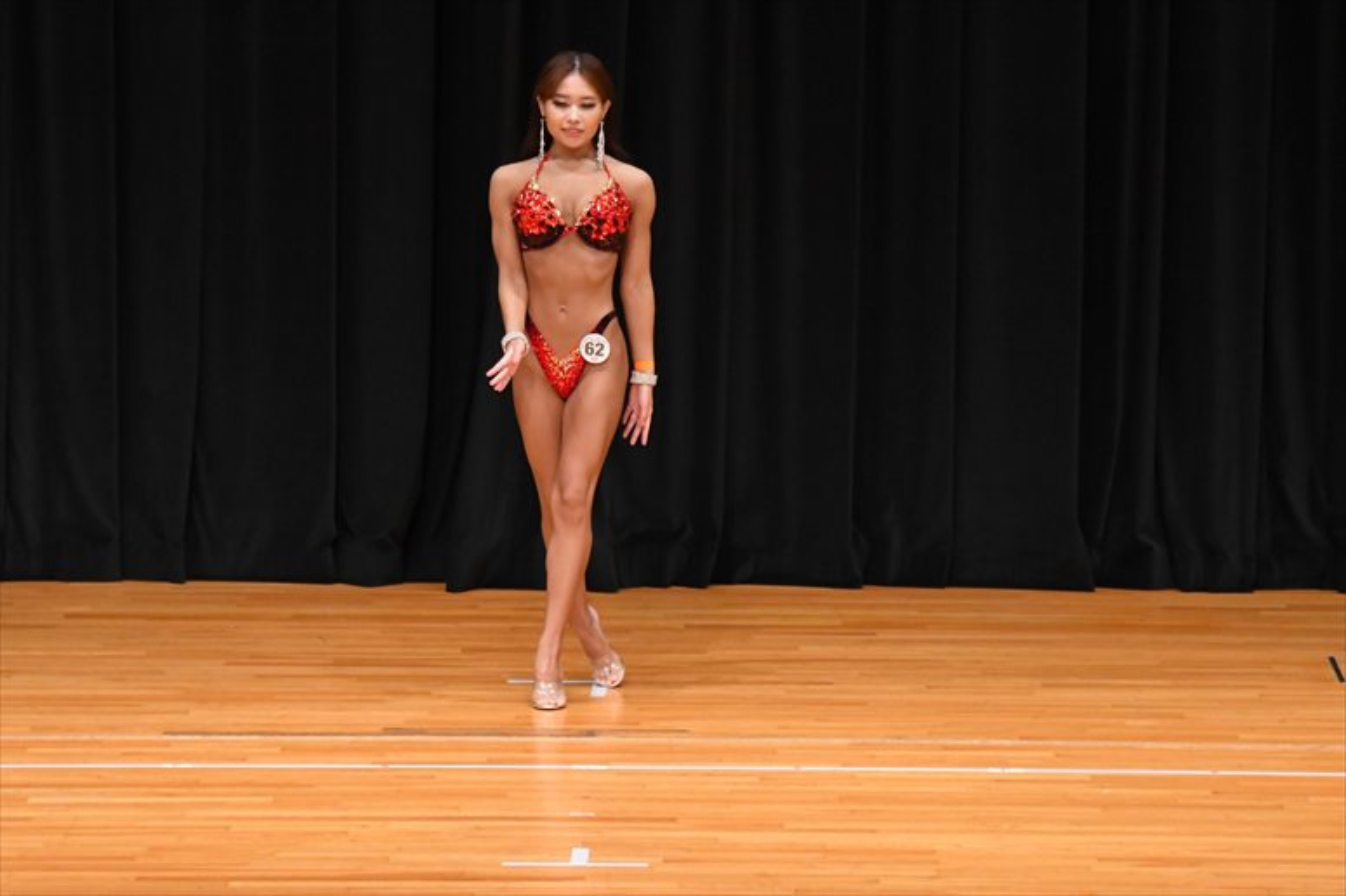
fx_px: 9530
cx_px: 673
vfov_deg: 5.4
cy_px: 448
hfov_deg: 8.1
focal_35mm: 255
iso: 4000
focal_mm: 170
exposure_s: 1/400
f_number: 5.6
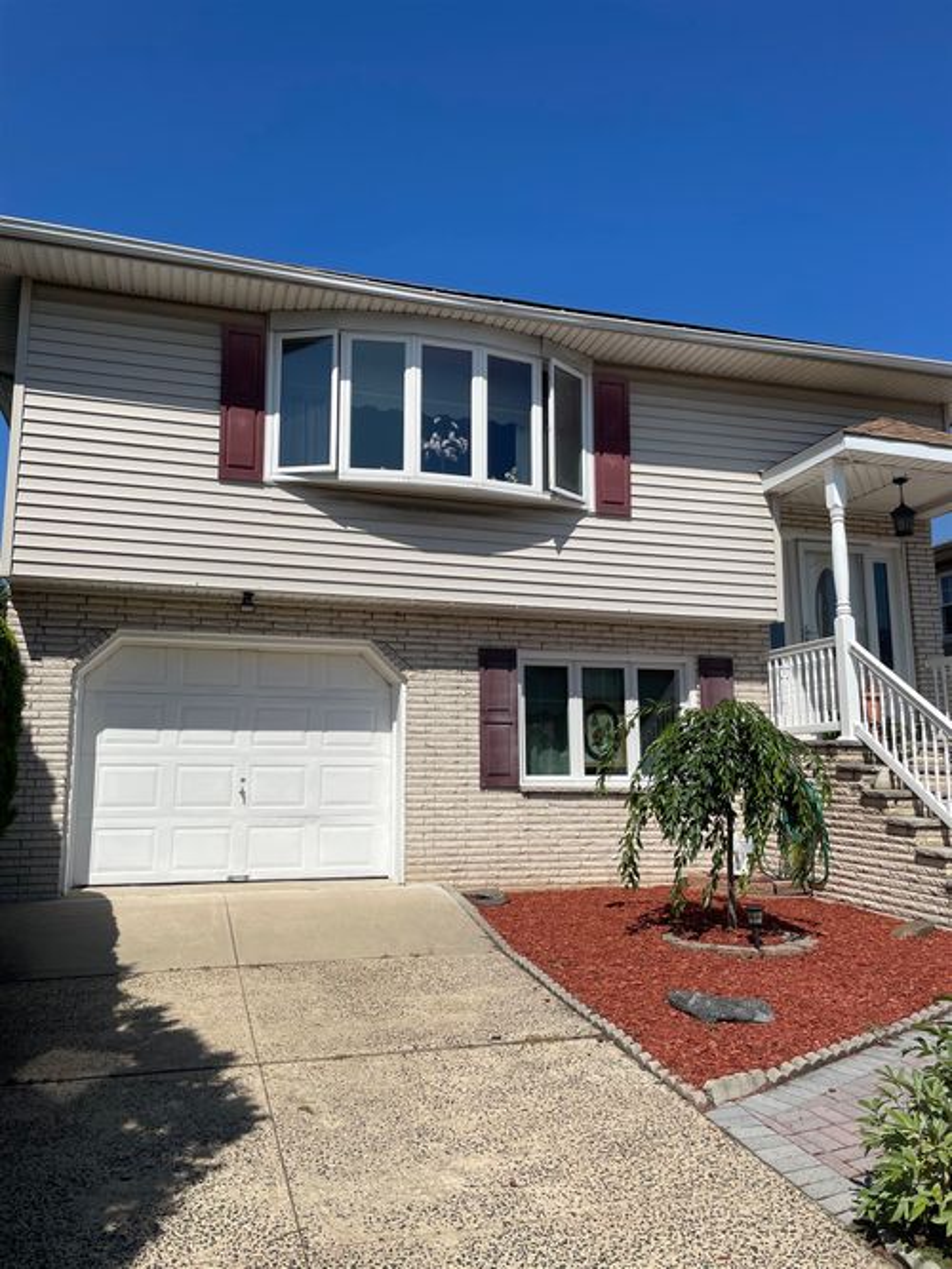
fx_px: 954
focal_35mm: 26
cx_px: 476
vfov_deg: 67.3
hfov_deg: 53.0
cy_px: 634
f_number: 1.6
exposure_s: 1/5814
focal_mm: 4.2
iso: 32
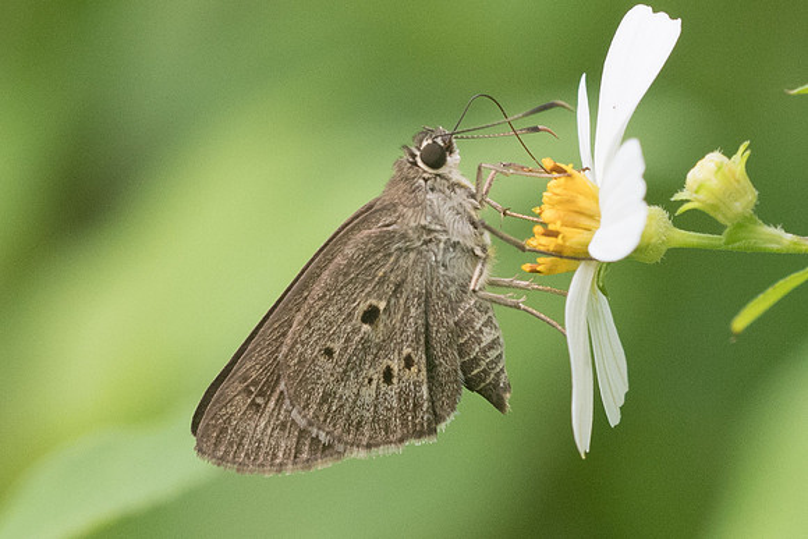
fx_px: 16486
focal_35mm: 734
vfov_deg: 1.9
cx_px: 372
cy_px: 429
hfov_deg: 2.8
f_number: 6.3
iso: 800
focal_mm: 150
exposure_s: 1/640
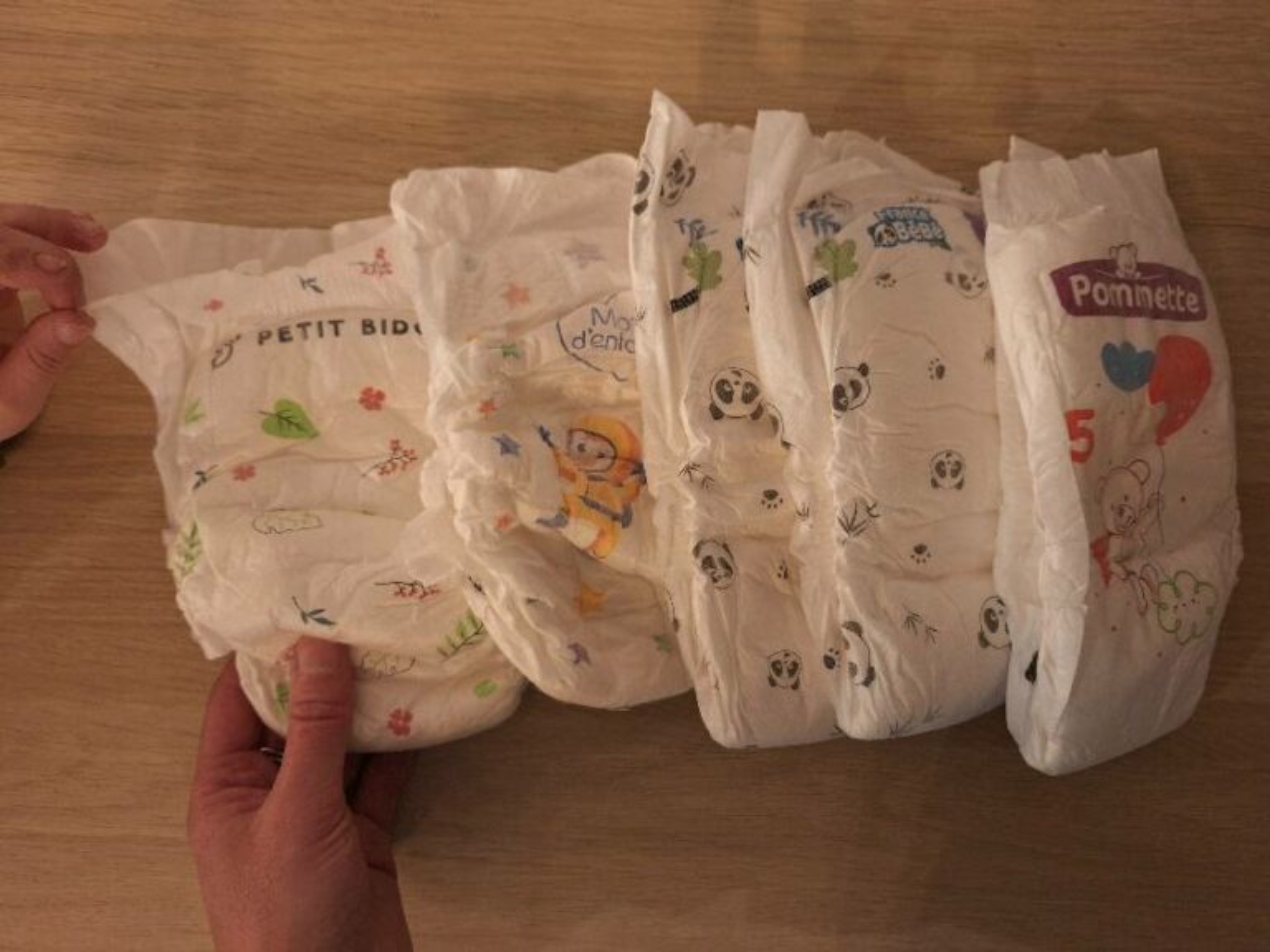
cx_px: 635
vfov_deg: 58.9
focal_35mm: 23
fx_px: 844
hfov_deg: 73.9
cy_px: 476
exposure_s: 1/50
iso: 250
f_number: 1.8
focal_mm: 5.54
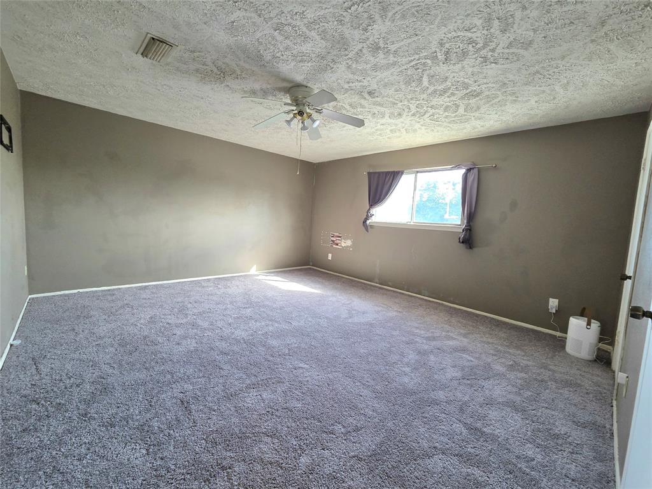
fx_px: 245
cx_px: 326
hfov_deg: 106.2
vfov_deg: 89.9
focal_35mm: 13
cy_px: 244
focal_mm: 2.2
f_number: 2.2
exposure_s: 1/120
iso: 250
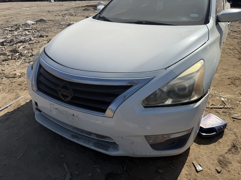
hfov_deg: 71.6
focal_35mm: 24
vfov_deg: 56.8
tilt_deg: -29.1
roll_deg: +2.1
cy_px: 90
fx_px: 167
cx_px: 120
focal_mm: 6.76
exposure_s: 1/8130
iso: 80
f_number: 1.78
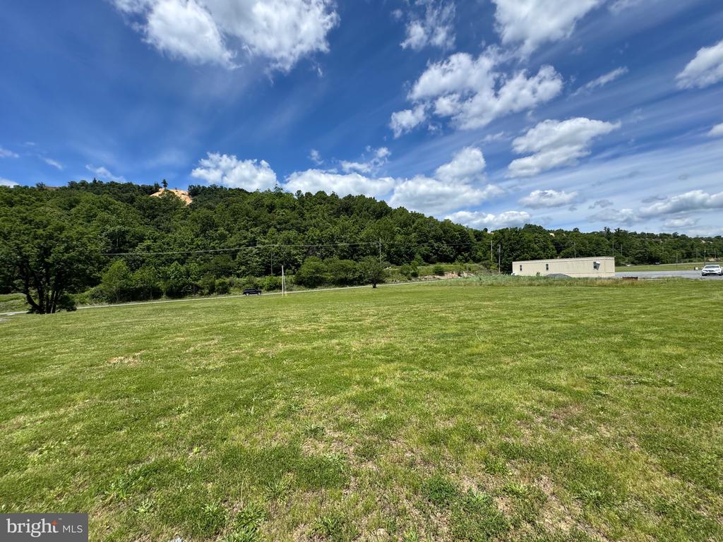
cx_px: 362
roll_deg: +0.2
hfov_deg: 102.1
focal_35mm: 14
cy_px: 271
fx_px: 292
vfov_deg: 85.7
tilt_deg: +1.4
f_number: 2.2
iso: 50
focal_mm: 2.22
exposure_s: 1/2028
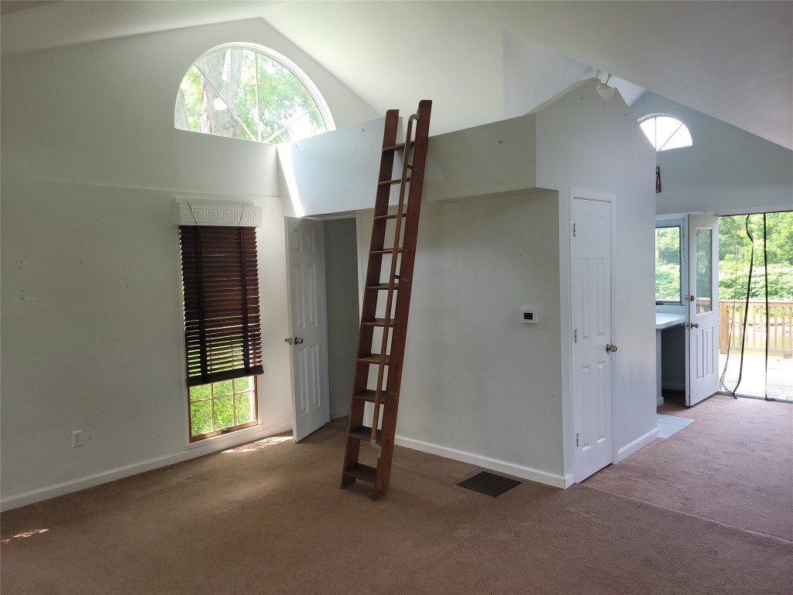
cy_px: 298
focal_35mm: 26
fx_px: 596
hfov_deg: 67.3
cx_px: 396
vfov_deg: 53.1
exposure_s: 1/120
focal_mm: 5.4
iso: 50
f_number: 1.8
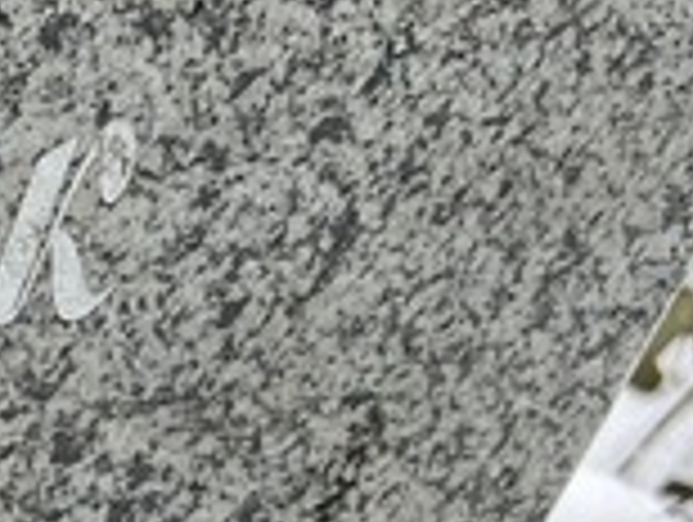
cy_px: 860
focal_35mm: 135
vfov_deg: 10.5
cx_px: -706
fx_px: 2707
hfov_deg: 12.7
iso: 40
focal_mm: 5.7
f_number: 1.5
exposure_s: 1/289
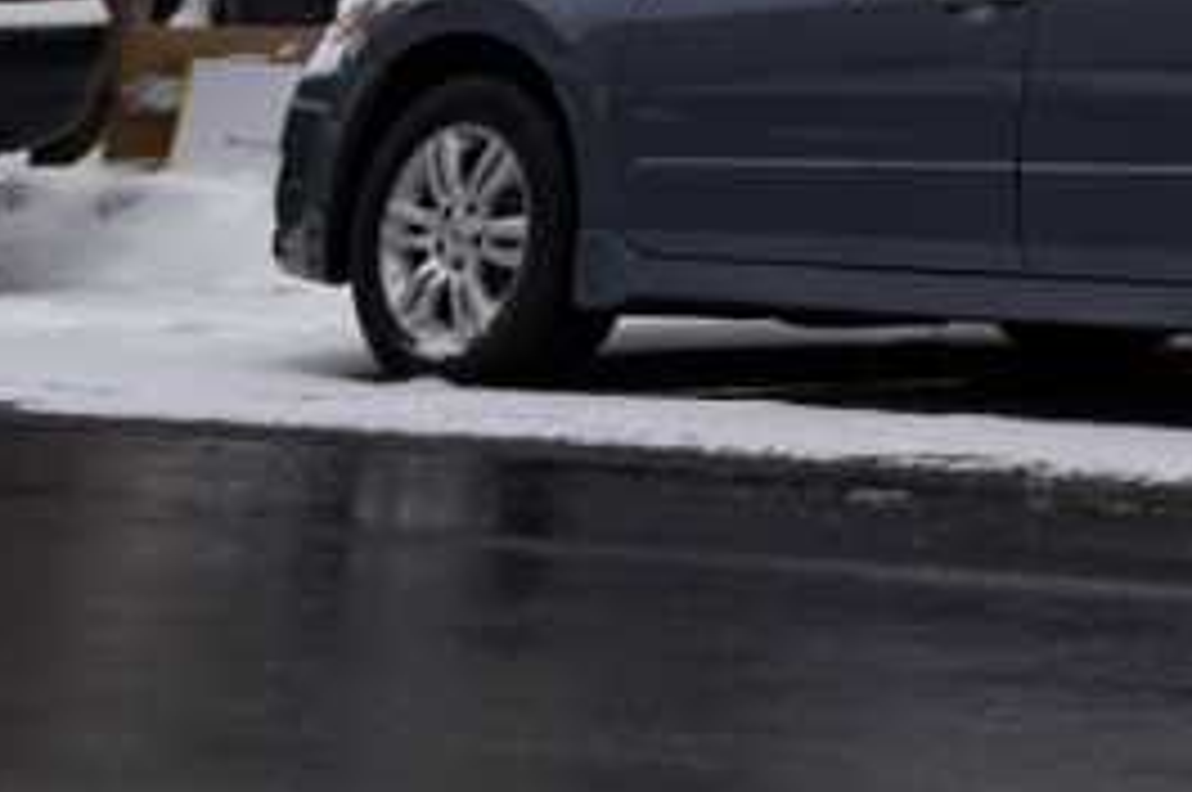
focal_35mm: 240
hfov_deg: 7.1
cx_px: 4296
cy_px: -2095
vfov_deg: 5.2
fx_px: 7937
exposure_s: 1/125
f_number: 11
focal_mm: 31
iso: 400
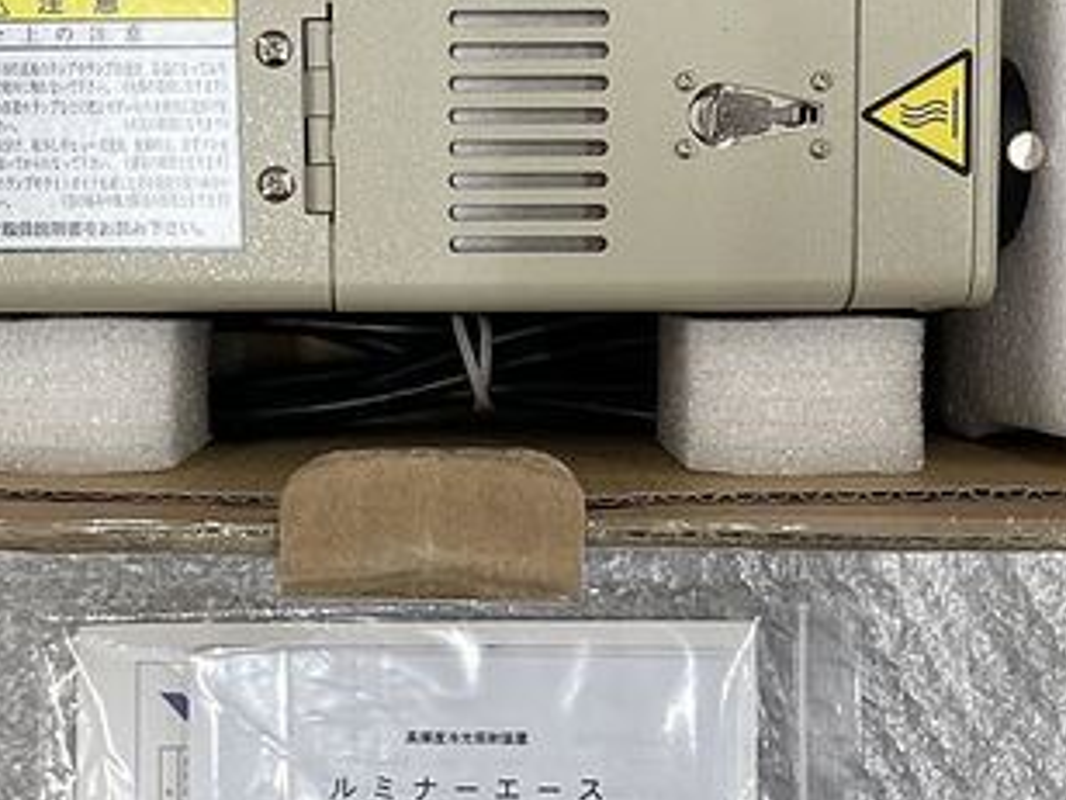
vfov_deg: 27.0
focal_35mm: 54
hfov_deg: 35.4
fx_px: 1663
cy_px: 312
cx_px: 440
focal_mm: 5.1
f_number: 1.6
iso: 125
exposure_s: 1/113
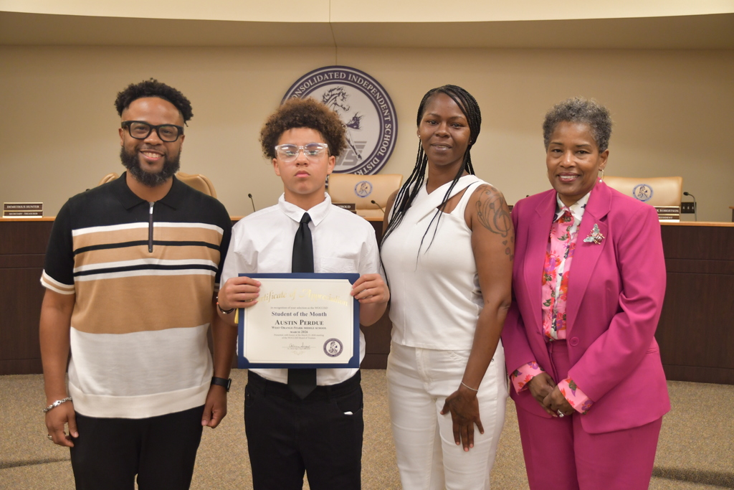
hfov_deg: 51.3
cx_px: 367
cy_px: 245
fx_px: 765
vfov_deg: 35.5
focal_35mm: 38
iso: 1000
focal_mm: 25
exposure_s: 1/200
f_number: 3
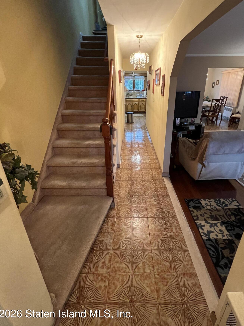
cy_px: 143
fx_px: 141
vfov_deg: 97.7
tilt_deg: -21.2
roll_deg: +1.0
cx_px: 131
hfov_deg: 81.6
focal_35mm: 15
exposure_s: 1/60
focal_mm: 1.57
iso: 500
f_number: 1.8
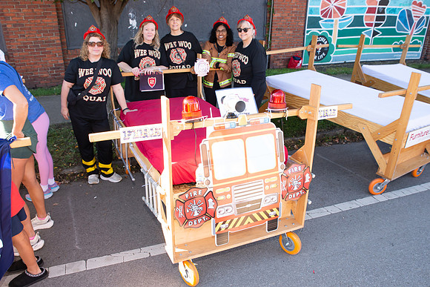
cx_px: 209
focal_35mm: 29
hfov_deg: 63.7
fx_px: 346
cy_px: 162
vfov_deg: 44.9
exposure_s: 1/200
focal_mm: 24
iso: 640
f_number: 5.6
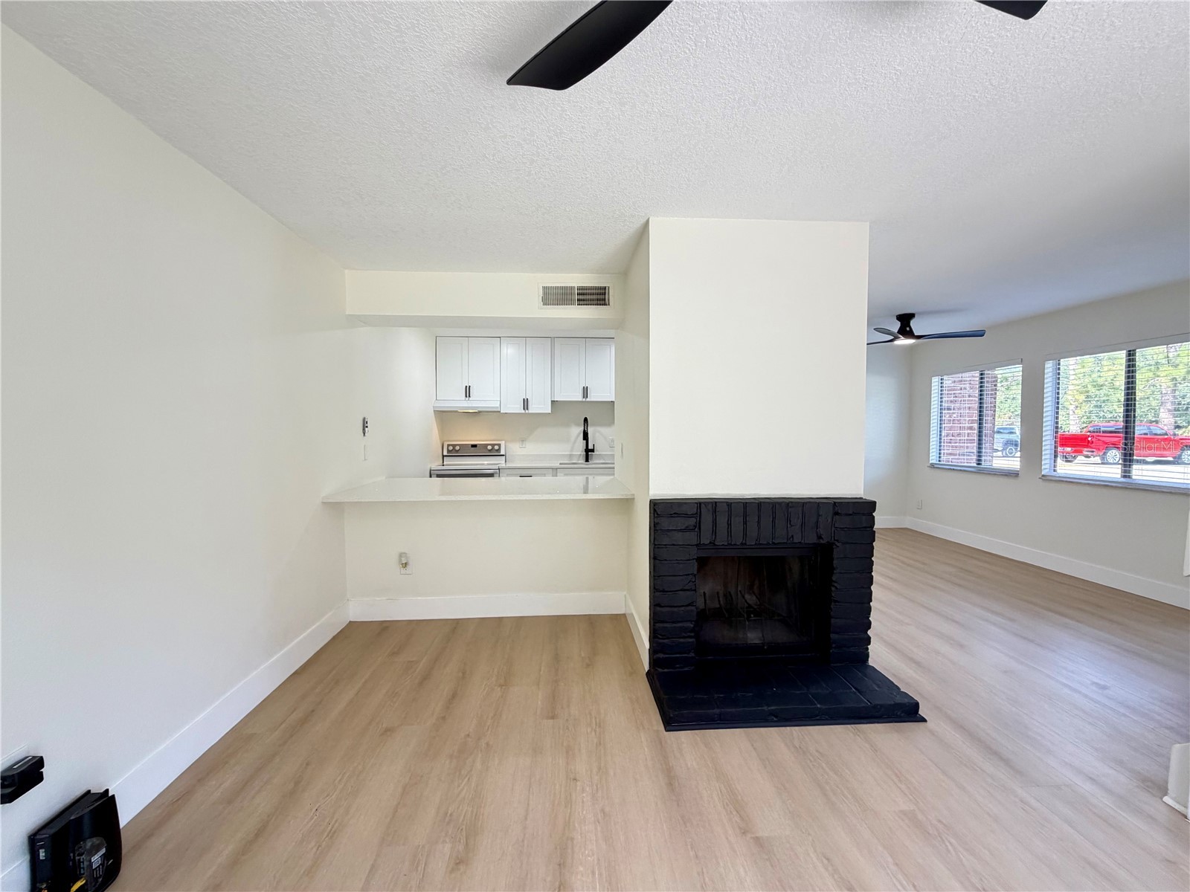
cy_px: 446
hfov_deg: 102.1
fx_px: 481
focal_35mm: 14
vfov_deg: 85.7
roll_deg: +0.4
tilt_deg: -1.5
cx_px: 595
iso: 200
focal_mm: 2.22
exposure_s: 1/121
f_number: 2.2
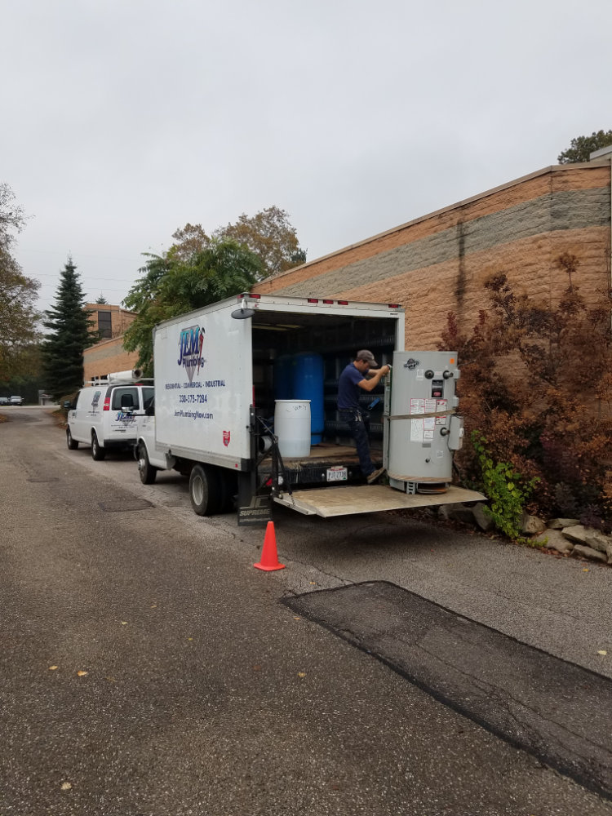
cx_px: 306
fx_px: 613
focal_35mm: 26
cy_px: 408
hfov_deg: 53.1
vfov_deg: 67.3
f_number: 1.7
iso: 40
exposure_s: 1/1388
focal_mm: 4.2
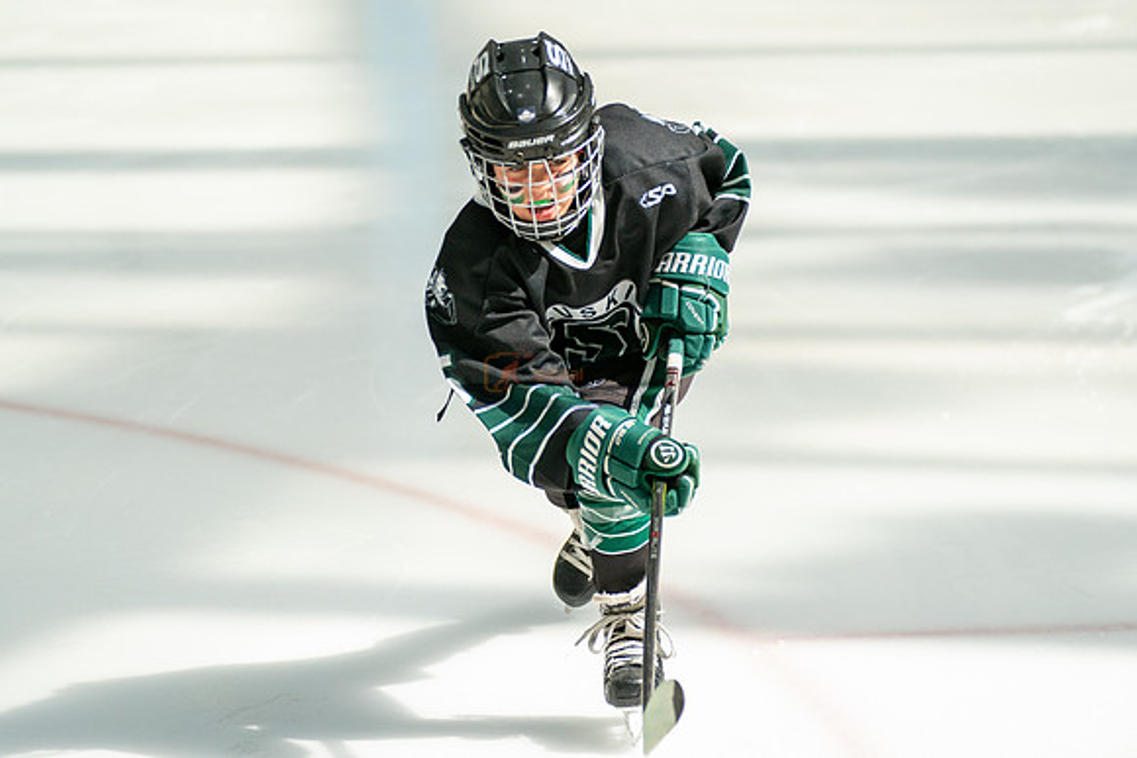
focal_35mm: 227
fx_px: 7162
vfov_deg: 6.1
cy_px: 270
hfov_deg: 9.1
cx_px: 534
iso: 1600
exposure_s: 1/4000
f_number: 3.5
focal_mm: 176
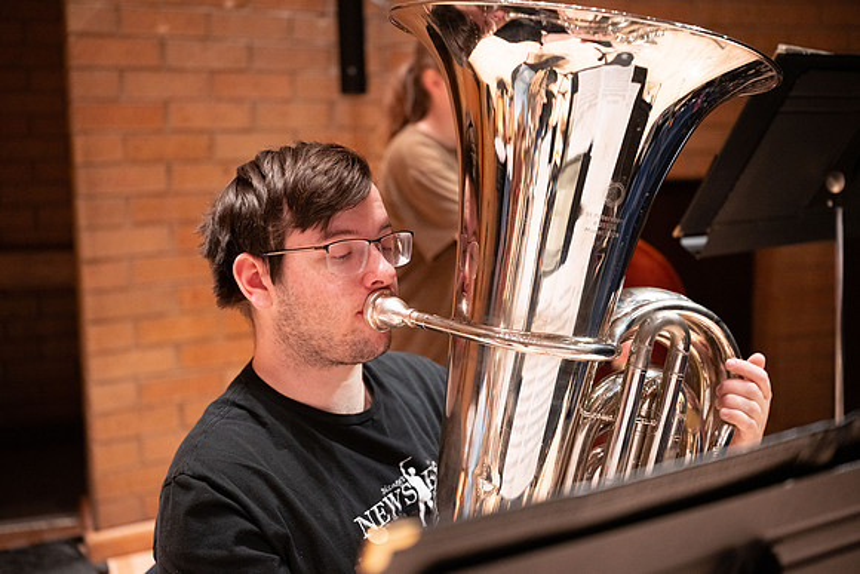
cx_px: 430
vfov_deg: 30.5
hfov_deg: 44.5
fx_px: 1051
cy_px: 287
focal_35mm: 44
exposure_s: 1/320
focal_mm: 44
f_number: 2.8
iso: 640
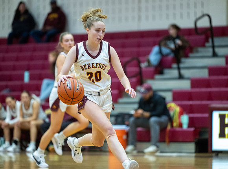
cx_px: 114
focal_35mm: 214
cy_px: 84
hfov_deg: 9.3
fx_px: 1403
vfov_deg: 6.9
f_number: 2.8
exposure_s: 1/800
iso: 5600
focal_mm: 200
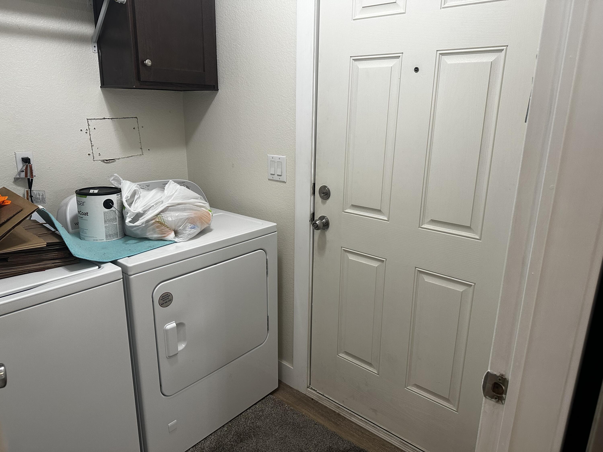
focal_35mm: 24
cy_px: 226
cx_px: 302
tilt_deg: -15.2
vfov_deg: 56.8
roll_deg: -1.2
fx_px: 418
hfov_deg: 71.6
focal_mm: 6.86
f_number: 1.78
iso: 200
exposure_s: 1/120
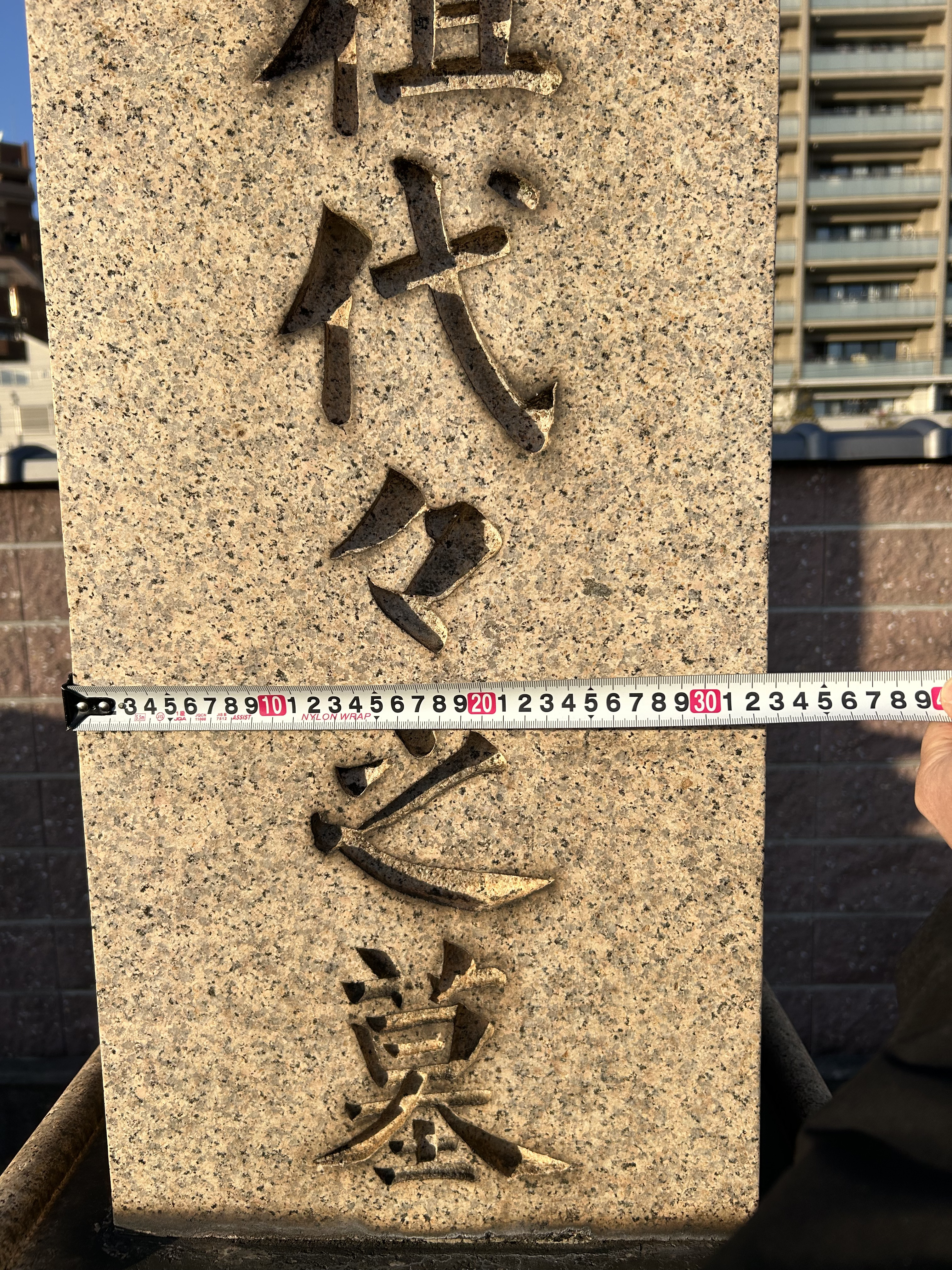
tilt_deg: -8.3
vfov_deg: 67.3
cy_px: 635
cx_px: 476
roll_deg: +0.5
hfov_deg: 53.1
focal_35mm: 26
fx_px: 953
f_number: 1.5
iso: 50
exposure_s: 1/3356
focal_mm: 5.7
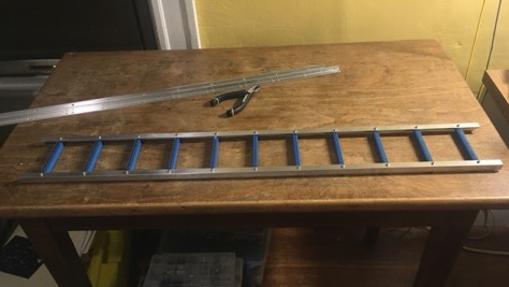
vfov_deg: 36.7
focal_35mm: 32
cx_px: 253
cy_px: 157
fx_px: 432
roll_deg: +3.1
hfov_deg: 61.0
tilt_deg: -39.9
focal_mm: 4.15
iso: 100
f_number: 2.2
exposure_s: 1/30
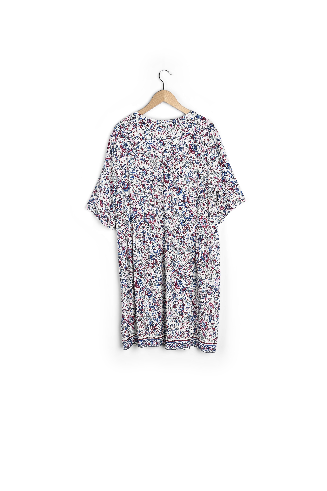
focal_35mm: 44
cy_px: 246
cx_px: 164
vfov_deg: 44.5
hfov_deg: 30.5
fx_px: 600
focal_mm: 44
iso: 100
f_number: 11
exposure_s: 1/125
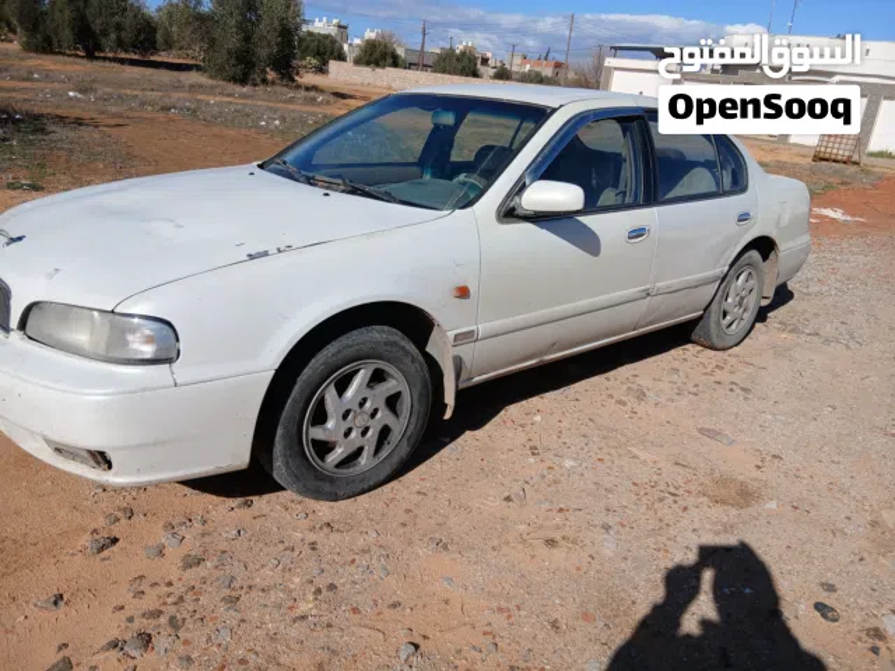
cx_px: 448
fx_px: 672
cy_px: 336
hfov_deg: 67.3
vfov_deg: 53.1
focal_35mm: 26
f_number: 1.8
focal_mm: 3.98
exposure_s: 1/1127
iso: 20
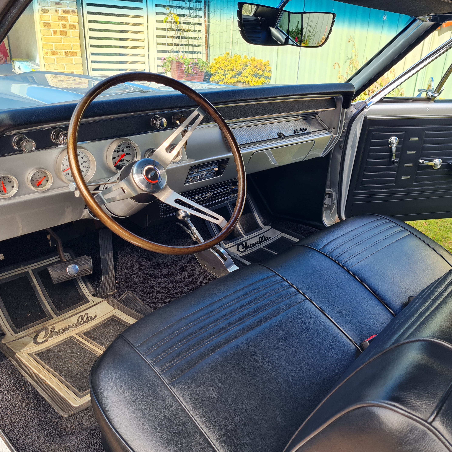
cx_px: 264
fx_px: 458
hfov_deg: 52.3
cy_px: 226
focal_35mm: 31
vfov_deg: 52.5
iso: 50
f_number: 1.8
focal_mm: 5.4
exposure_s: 1/297
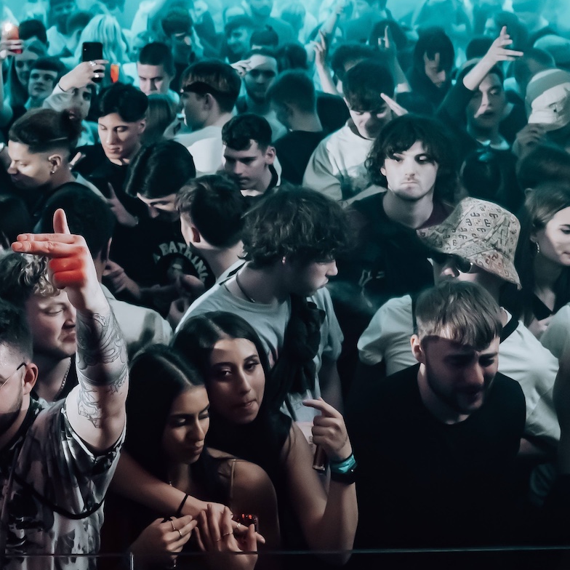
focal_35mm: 52
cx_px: 111
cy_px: 416
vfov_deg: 32.3
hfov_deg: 31.9
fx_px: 969
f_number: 4
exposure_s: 1/100
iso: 5000
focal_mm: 24
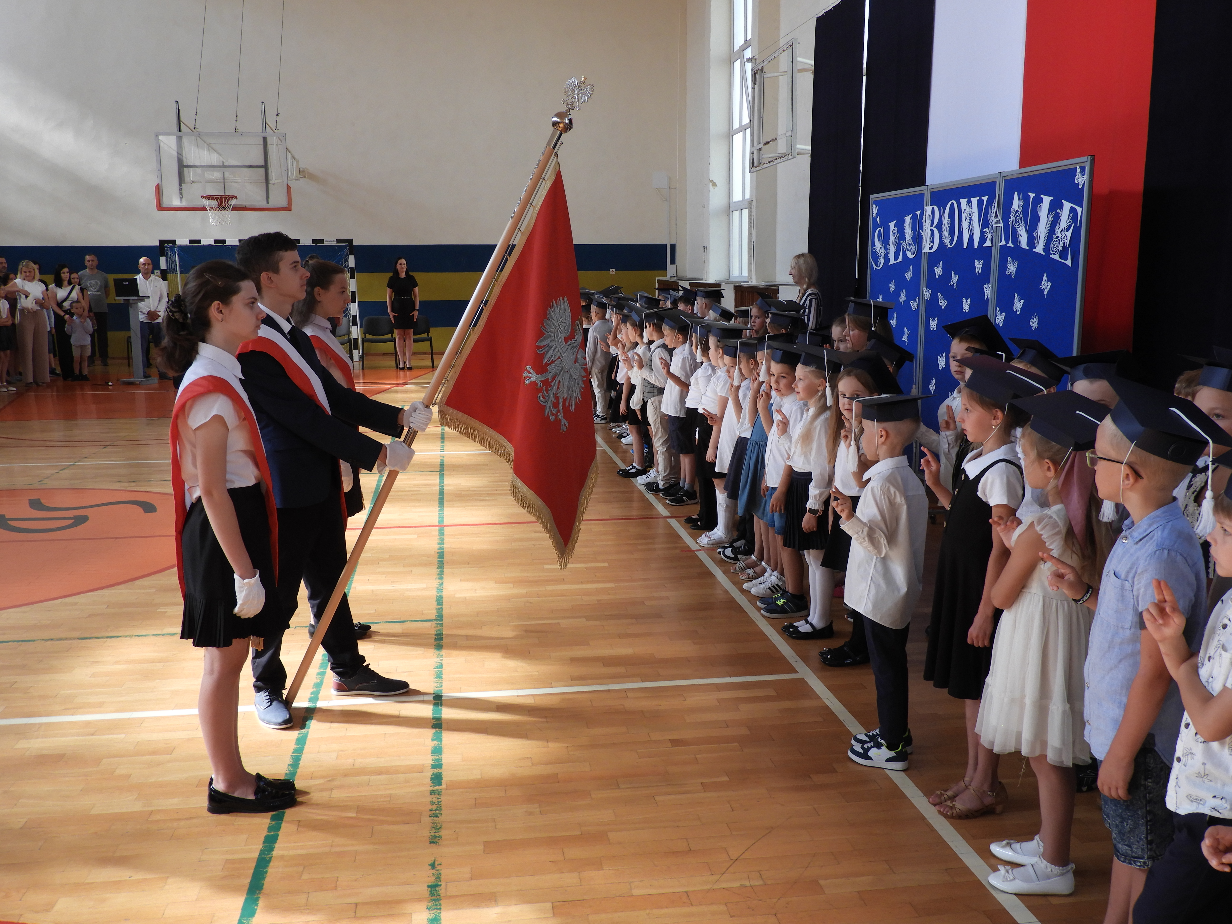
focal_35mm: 33
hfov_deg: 55.4
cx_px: 616
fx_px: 1174
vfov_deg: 42.9
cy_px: 462
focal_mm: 5.9
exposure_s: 1/40
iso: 100
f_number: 3.6
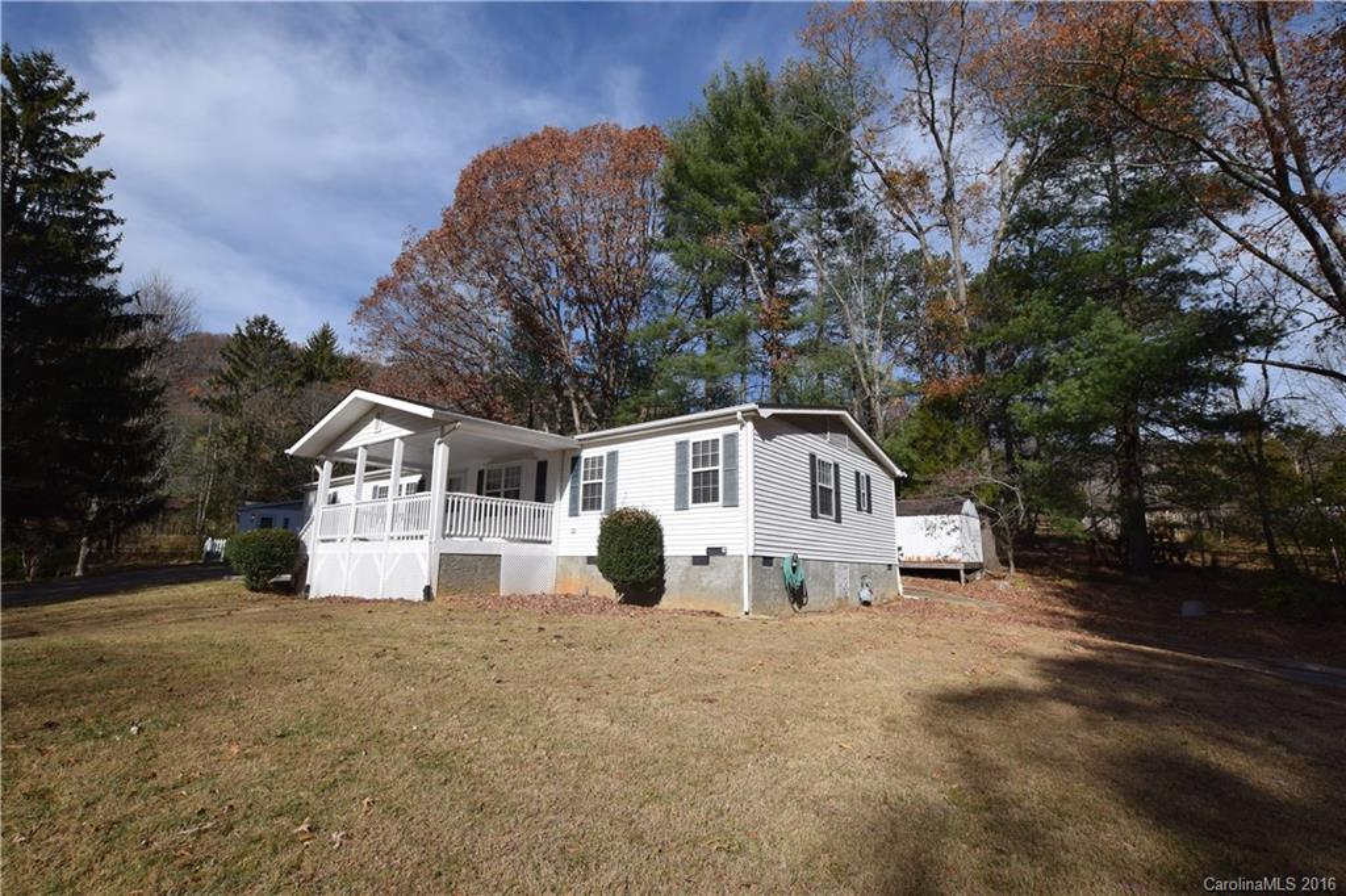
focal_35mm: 15
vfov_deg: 77.3
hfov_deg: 100.4
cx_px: 673
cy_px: 448
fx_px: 561
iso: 200
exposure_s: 1/500
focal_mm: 10
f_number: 8
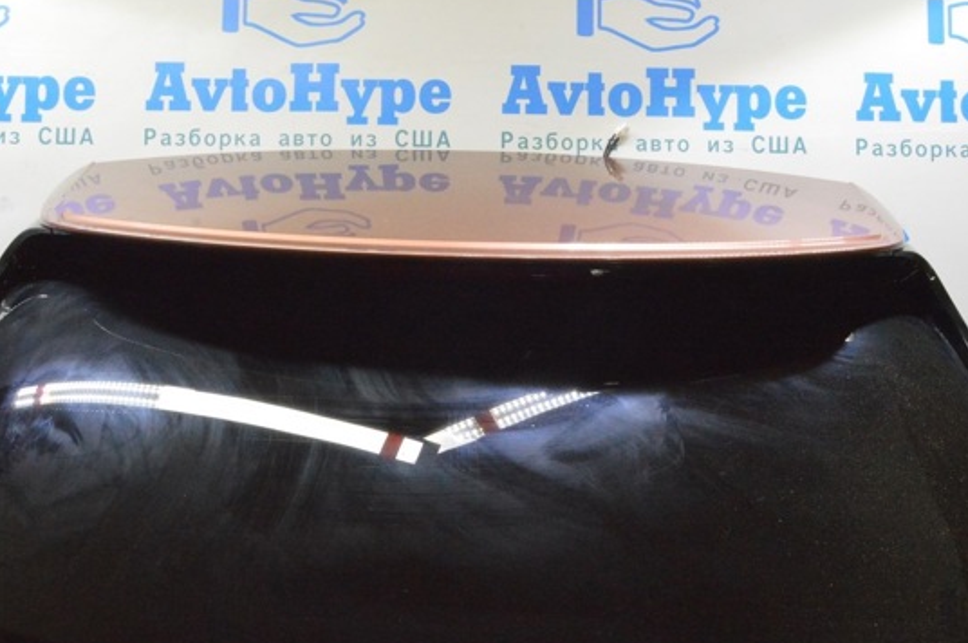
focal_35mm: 43
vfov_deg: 31.1
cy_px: 360
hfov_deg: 45.5
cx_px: 459
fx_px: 1155
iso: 6400
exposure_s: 1/20
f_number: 20
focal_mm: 24
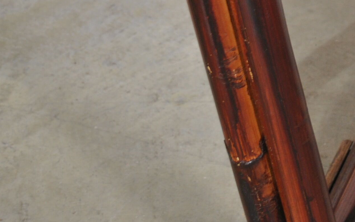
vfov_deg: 7.8
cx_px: 319
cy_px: -141
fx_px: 1592
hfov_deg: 12.6
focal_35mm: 165
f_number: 5
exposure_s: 1/30
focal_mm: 35
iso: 200
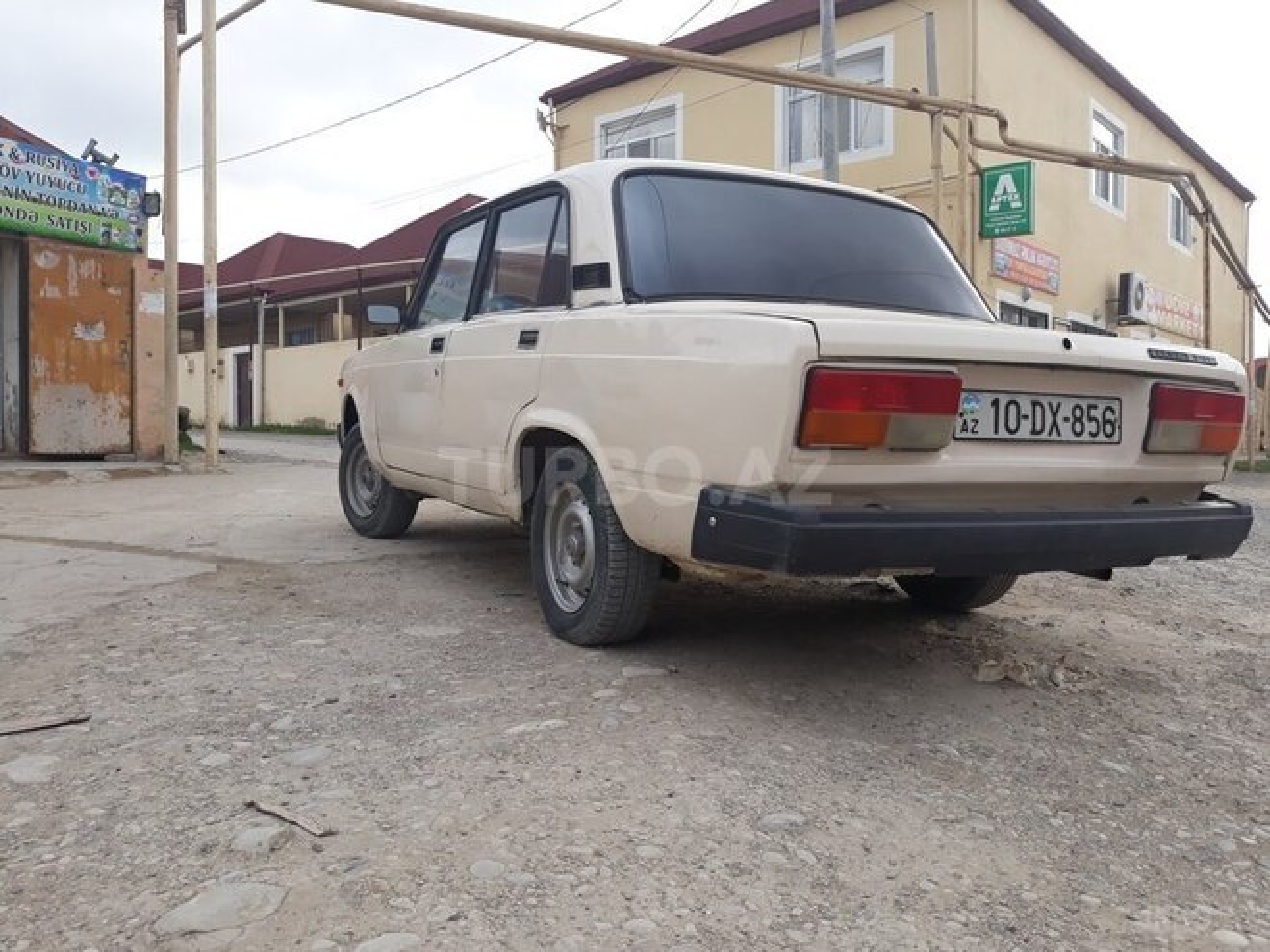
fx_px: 991
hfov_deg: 65.3
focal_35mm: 27
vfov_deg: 51.4
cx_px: 635
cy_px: 476
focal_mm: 3.71
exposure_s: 1/157
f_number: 1.7
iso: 40
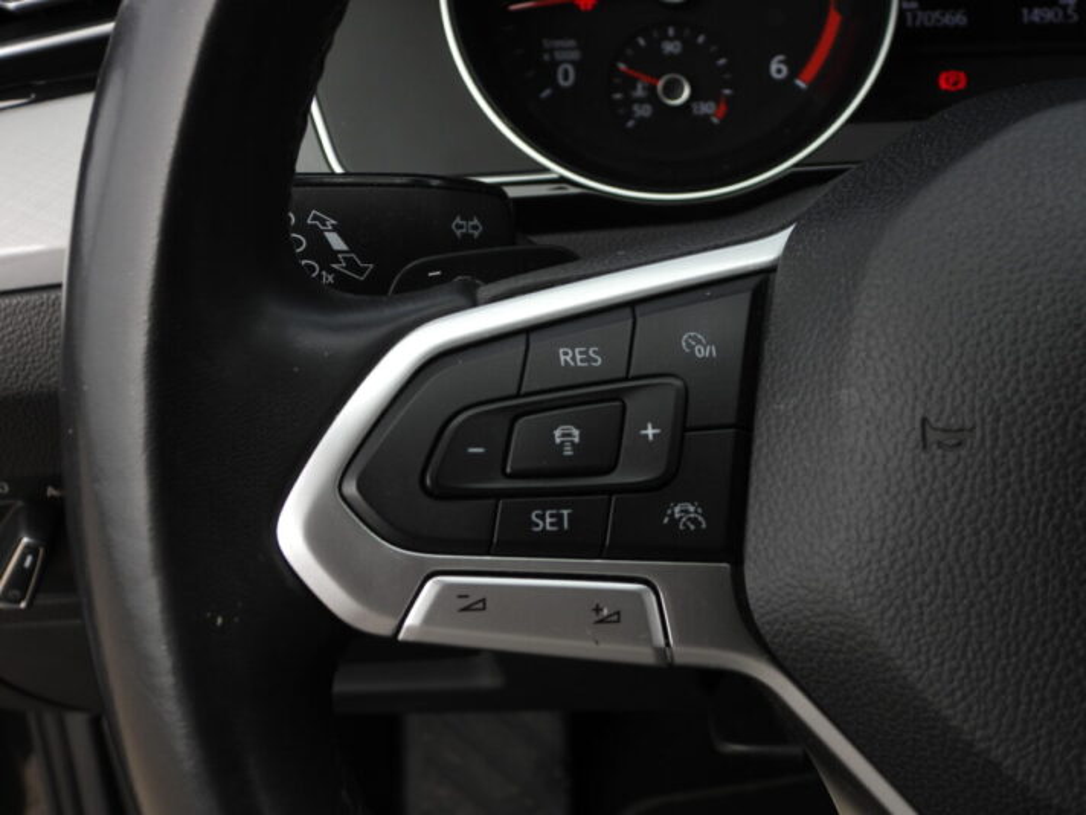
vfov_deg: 29.1
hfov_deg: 38.2
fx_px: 1569
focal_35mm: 50
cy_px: 408
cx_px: 543
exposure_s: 1/320
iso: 100
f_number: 3.2
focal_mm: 9
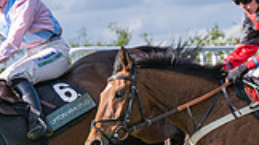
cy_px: 129
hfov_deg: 7.0
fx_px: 2101
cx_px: 269
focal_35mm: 306
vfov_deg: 4.0
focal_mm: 70
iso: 400
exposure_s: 1/3200
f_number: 4
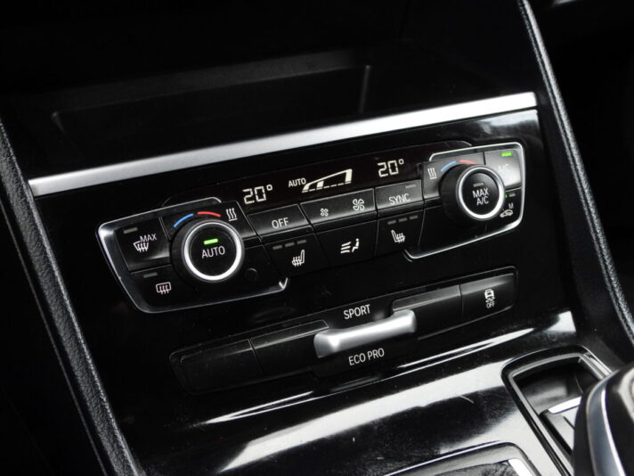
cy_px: 238
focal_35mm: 47
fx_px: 861
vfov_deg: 30.9
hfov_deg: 40.4
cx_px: 317
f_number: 3.2
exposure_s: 1/30
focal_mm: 8.5
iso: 320
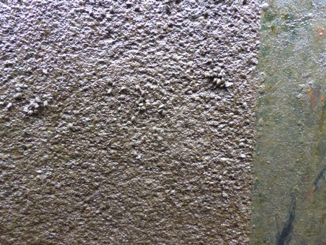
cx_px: 163
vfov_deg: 54.9
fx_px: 236
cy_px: 122
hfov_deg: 69.4
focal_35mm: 25
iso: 800
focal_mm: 4.3
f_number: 3.3
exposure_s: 1/50
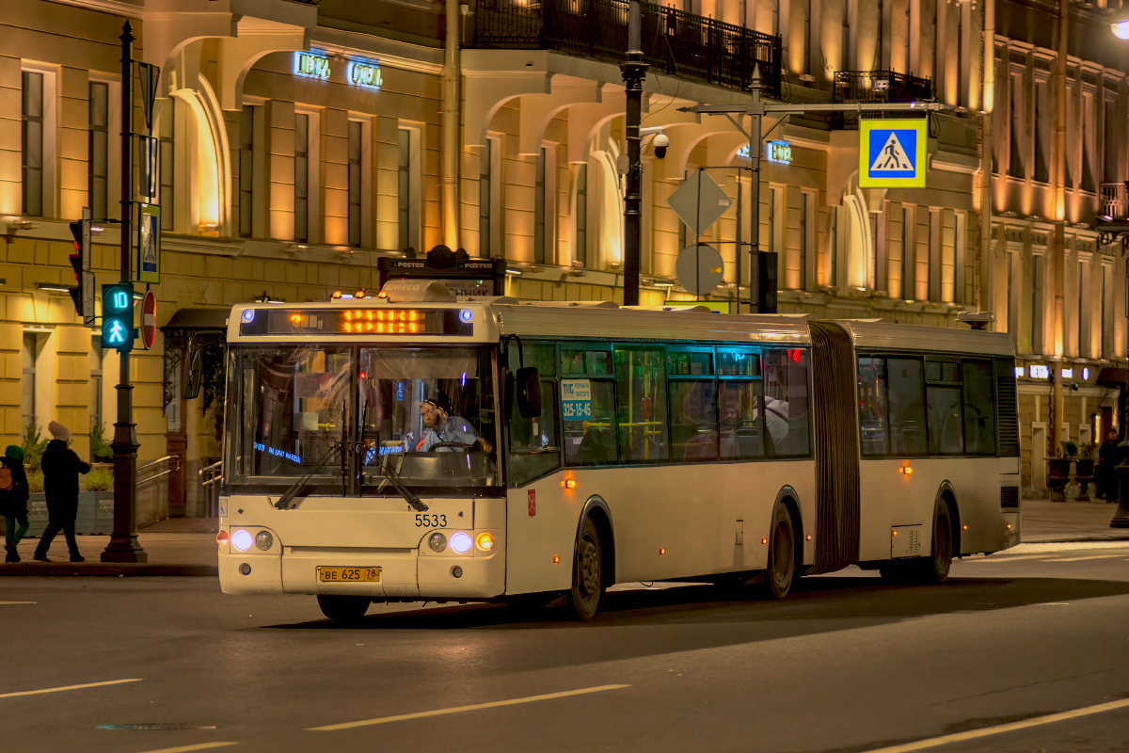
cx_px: 564
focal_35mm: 135
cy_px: 376
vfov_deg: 10.2
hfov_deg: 15.2
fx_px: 4233
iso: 640
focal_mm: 135
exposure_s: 1/200
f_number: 2.8
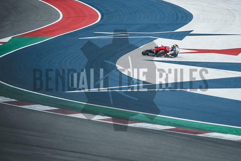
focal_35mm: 370
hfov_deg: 5.6
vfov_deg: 3.7
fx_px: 2478
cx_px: 149
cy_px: 62
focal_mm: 200
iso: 160
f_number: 2
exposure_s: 1/250
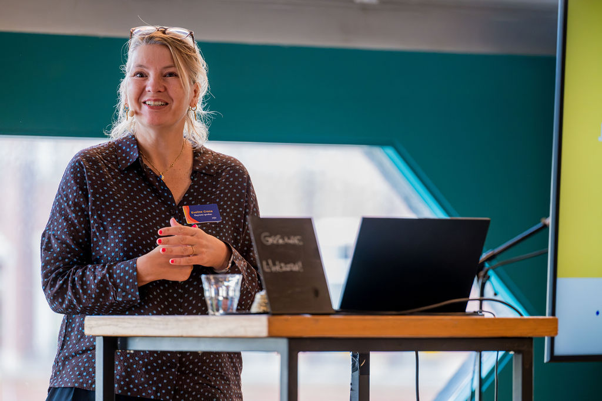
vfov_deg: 6.2
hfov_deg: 9.3
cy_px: 191
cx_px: 306
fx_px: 3695
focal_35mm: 221
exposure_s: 1/400
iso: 2000
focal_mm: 200
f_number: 2.8
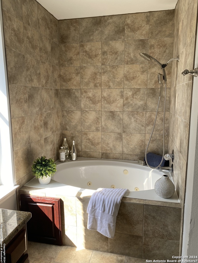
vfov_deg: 67.3
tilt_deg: -8.0
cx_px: 99
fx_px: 198
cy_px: 132
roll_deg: +0.0
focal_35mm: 26
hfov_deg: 53.1
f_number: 1.8
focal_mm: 4.25
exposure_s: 1/122
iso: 40
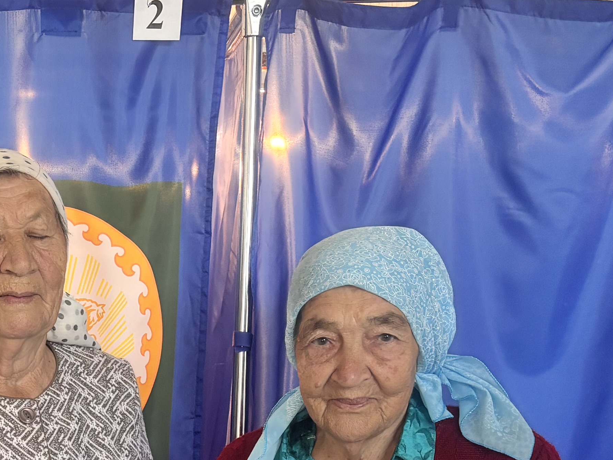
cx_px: -44
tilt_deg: -9.8
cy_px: 624
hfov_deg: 22.4
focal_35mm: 83
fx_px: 1470
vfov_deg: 16.6
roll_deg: -0.7
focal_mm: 5.96
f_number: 1.6
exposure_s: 1/50
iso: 100
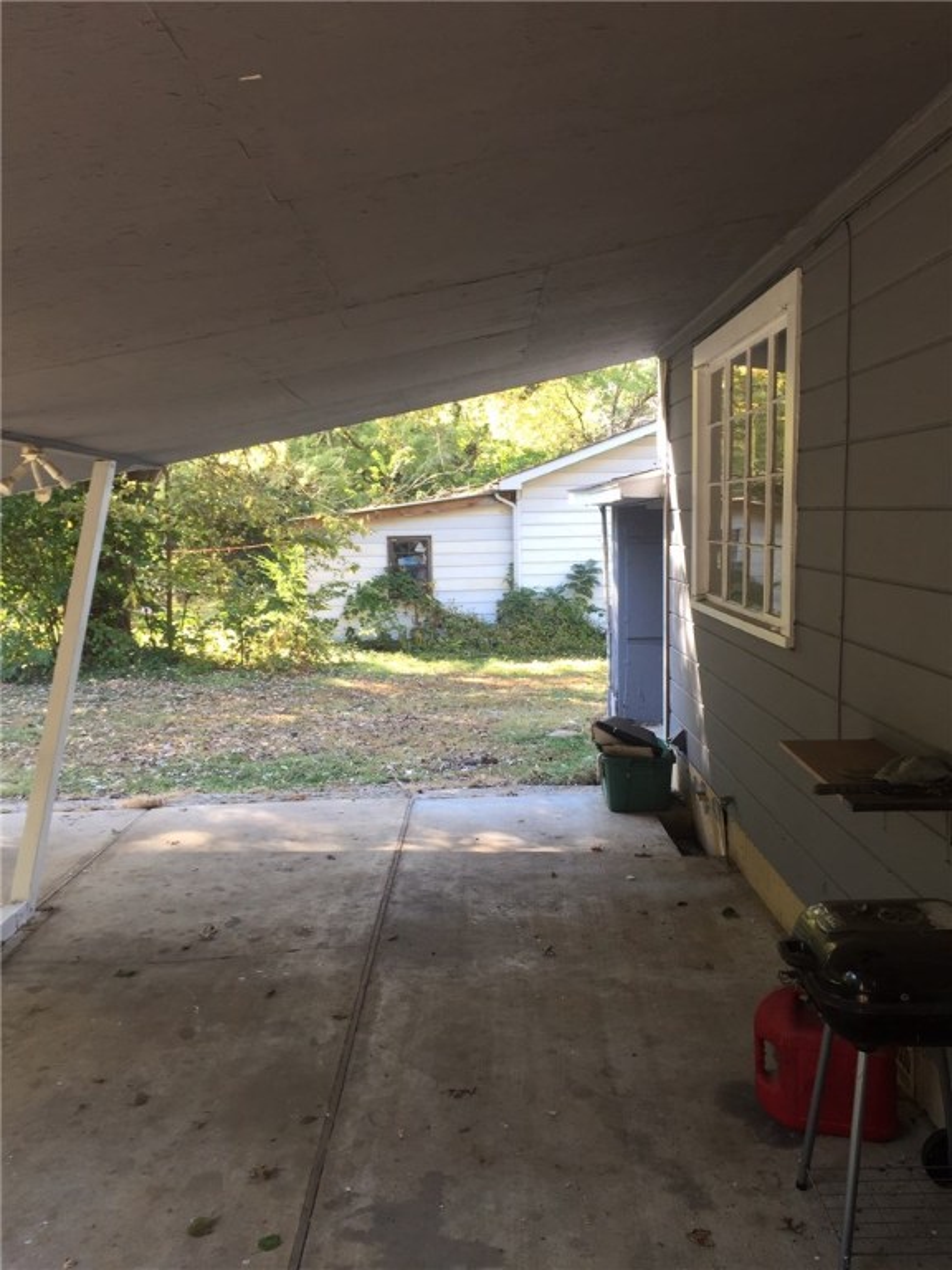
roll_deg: +1.4
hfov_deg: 48.2
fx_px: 1063
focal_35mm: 29
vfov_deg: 61.7
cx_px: 476
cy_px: 635
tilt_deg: -6.5
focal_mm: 4.15
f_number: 2.2
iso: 32
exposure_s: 1/60
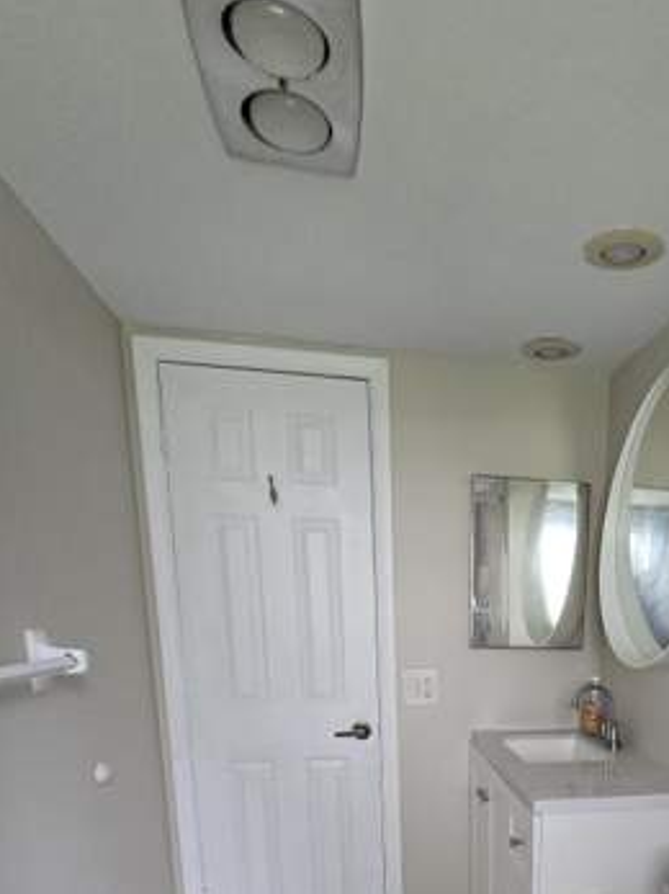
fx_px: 619
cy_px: 760
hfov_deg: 53.2
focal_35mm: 24
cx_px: 530
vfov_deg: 63.0
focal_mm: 2.2
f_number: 2.2
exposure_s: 1/60
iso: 400
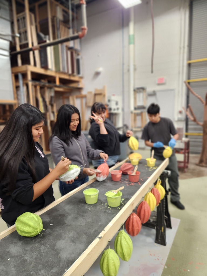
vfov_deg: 73.9
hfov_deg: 58.9
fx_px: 183
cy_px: 138
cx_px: 104
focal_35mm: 23
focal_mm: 5.4
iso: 250
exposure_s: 1/60
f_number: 1.8
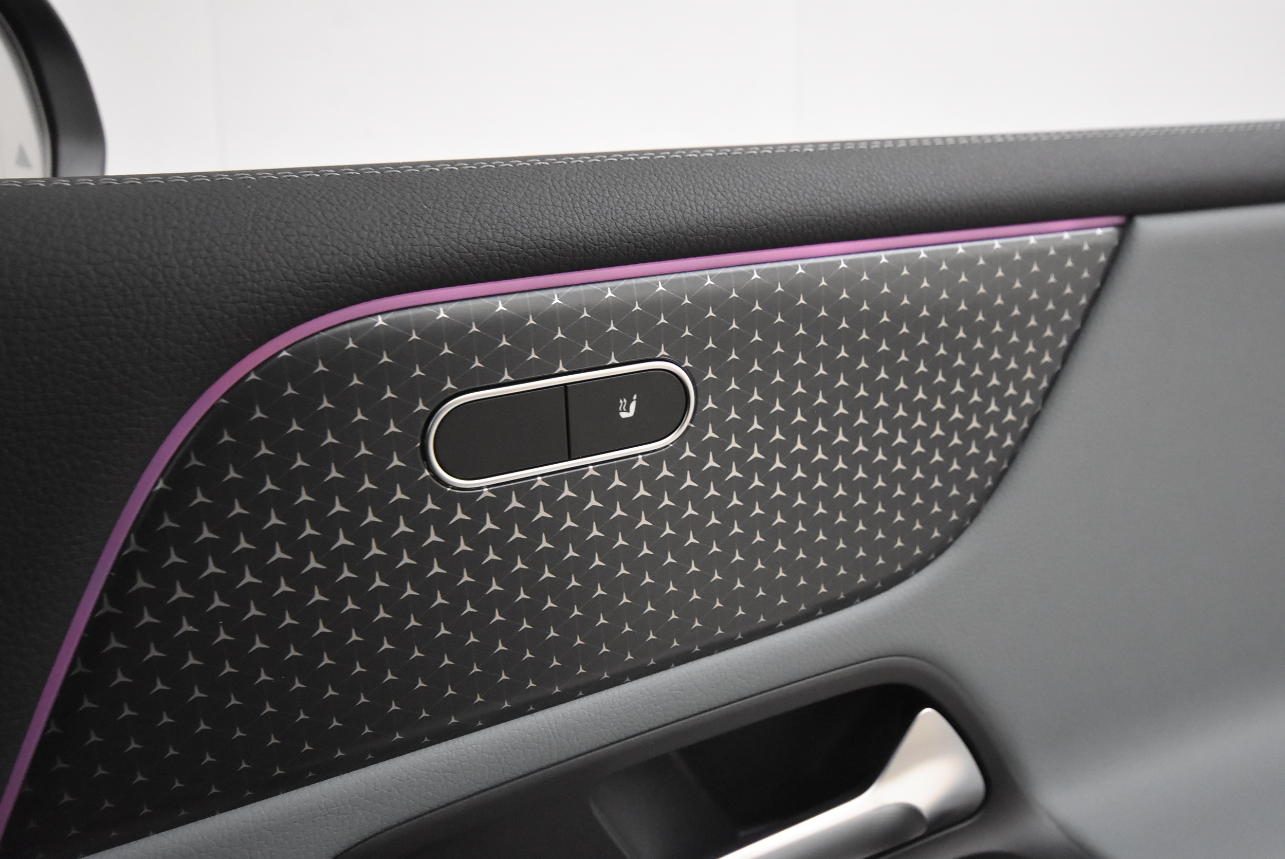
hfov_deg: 61.9
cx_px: 642
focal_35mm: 30
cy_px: 430
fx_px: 1072
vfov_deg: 43.7
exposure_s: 1/60
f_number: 5.6
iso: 5600
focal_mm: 20
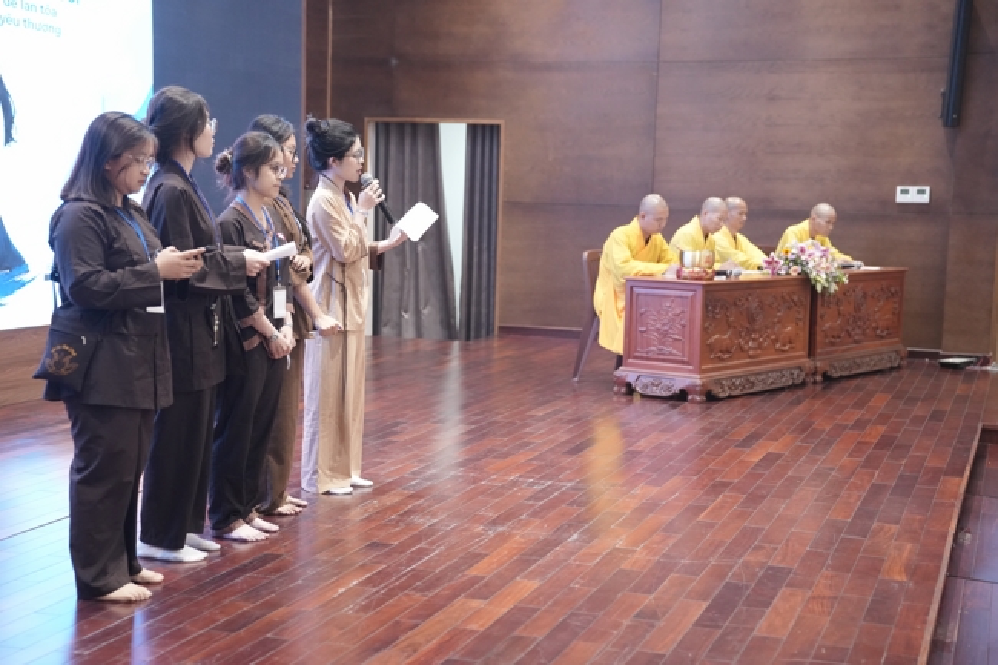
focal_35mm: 56
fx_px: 1552
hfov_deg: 35.6
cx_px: 499
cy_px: 332
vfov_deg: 24.2
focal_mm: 56
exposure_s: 1/160
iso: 5000
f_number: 2.8
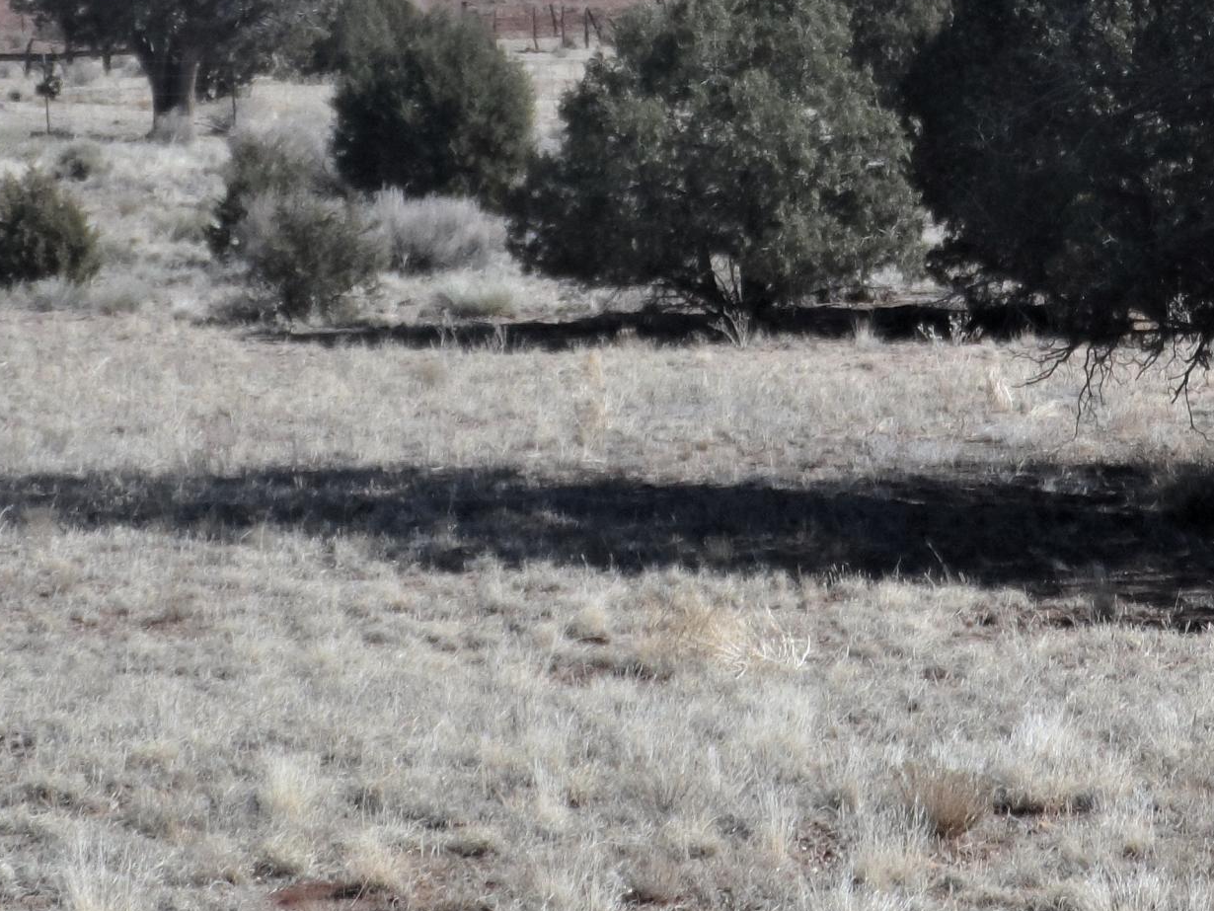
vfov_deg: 8.3
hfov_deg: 11.1
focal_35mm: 178
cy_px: -137
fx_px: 6244
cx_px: 838
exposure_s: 1/750
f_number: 4.3
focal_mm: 11.9
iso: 80
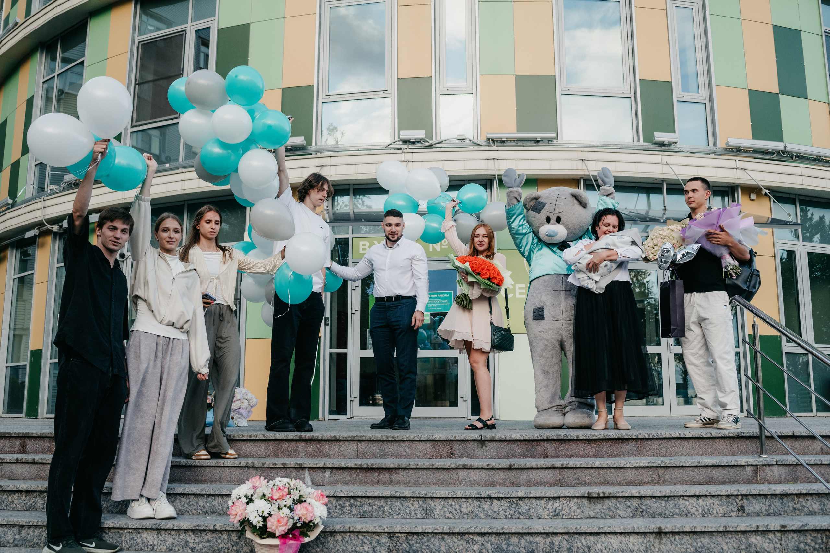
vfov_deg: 37.9
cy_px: 276
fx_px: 807
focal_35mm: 35
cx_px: 415
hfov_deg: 54.4
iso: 500
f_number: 4.5
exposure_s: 1/500
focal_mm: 35
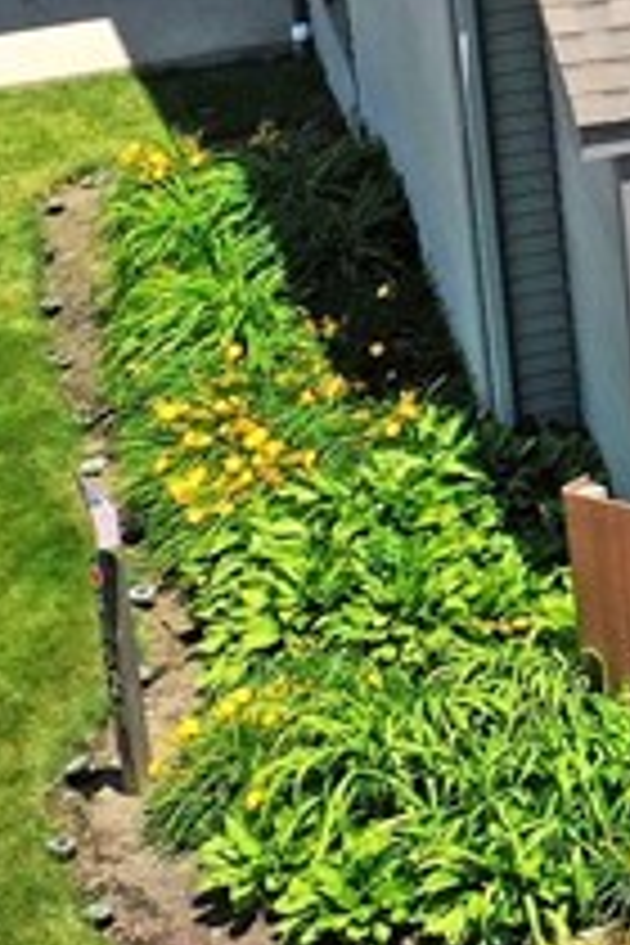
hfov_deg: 8.4
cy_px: -297
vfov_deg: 13.6
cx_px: 1670
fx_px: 3806
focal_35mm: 145
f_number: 6.3
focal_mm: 10.26
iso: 100
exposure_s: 1/640
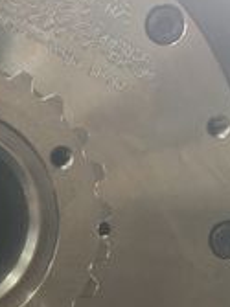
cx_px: -36
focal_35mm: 87
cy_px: 228
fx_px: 772
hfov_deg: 16.3
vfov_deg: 22.3
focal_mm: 4.15
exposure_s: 1/33
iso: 125
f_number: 2.2
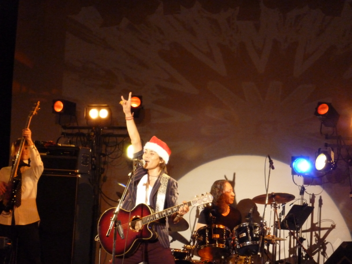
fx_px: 1271
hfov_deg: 15.8
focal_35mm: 125
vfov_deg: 11.9
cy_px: 132
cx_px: 176
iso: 800
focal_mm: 22.5
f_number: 5.9
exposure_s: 1/30
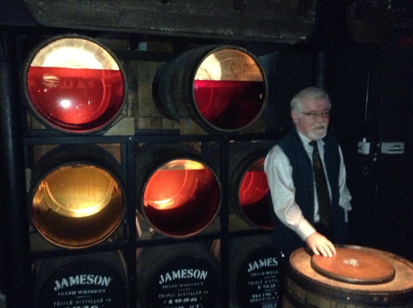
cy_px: 154
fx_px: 393
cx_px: 206
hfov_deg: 55.4
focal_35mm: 33
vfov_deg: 42.8
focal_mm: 3.3
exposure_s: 1/16
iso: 640
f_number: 2.4
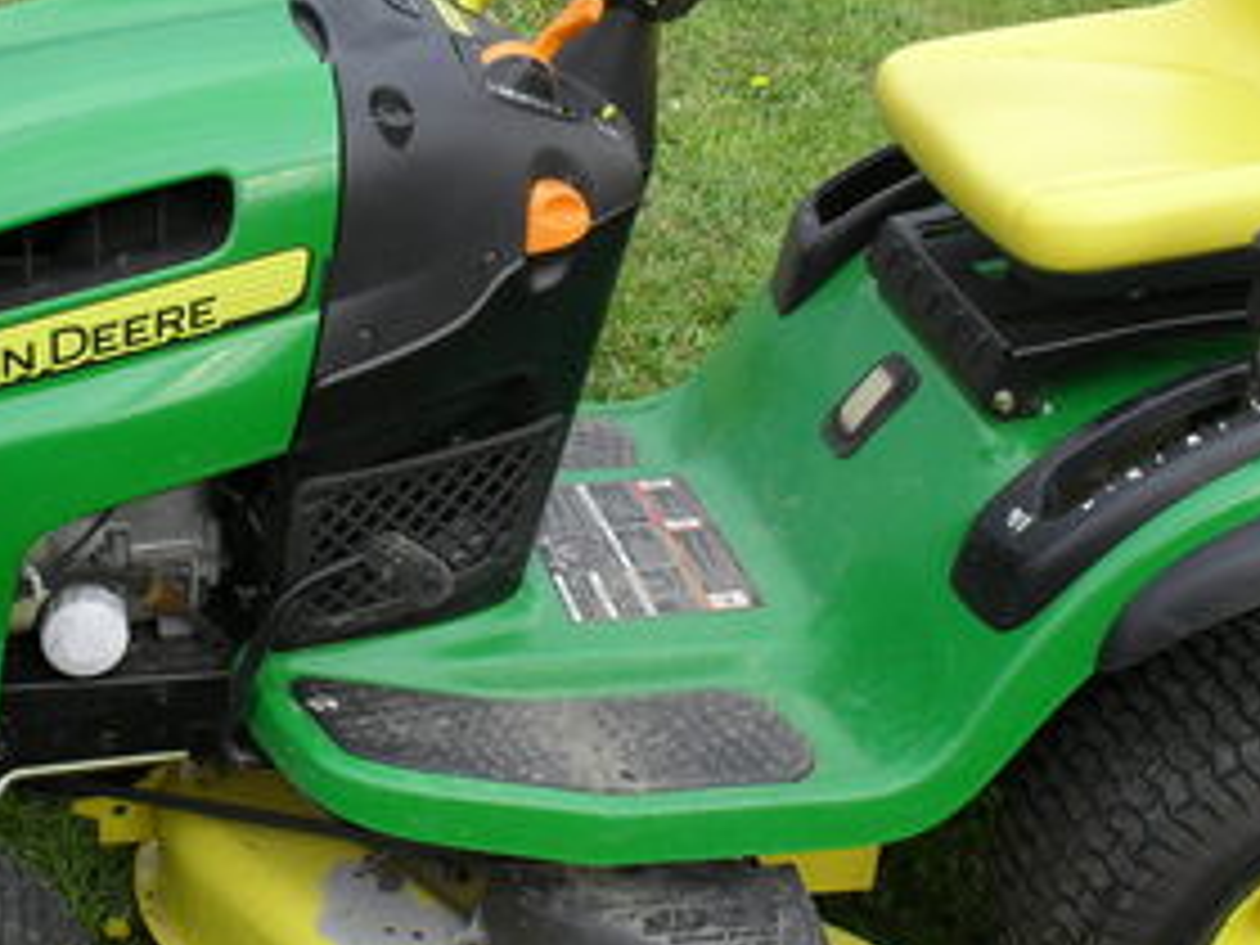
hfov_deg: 28.5
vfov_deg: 21.6
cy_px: 549
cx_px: 562
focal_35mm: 68
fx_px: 2475
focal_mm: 6.3
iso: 100
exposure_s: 1/90
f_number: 8.4
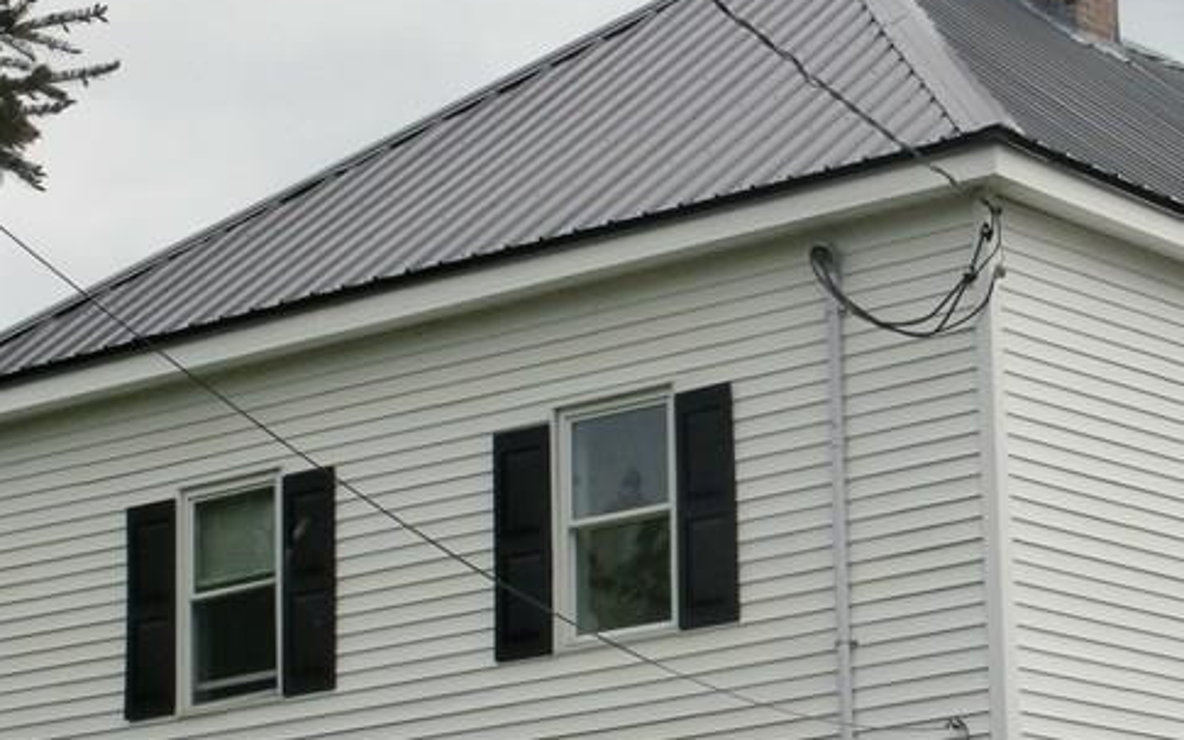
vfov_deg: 11.7
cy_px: 550
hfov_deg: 18.5
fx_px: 3614
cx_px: 930
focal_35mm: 112
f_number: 3.9
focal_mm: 8.85
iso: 100
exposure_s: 1/1250
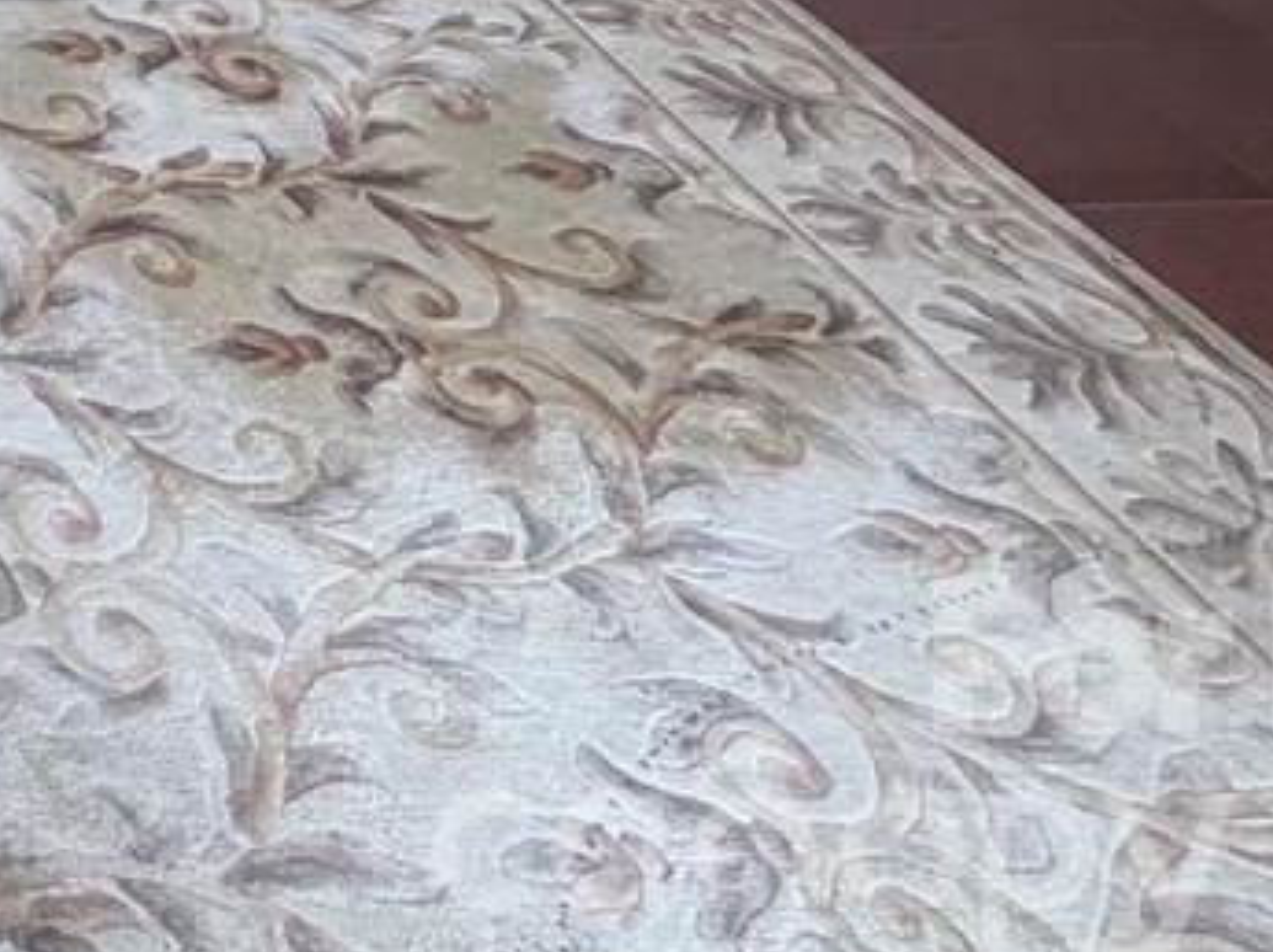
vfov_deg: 20.3
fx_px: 1910
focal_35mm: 52
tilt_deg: -11.3
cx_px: -542
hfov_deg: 27.7
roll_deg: -0.7
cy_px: -745
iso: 125
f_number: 2.2
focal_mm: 2.22
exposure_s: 1/120
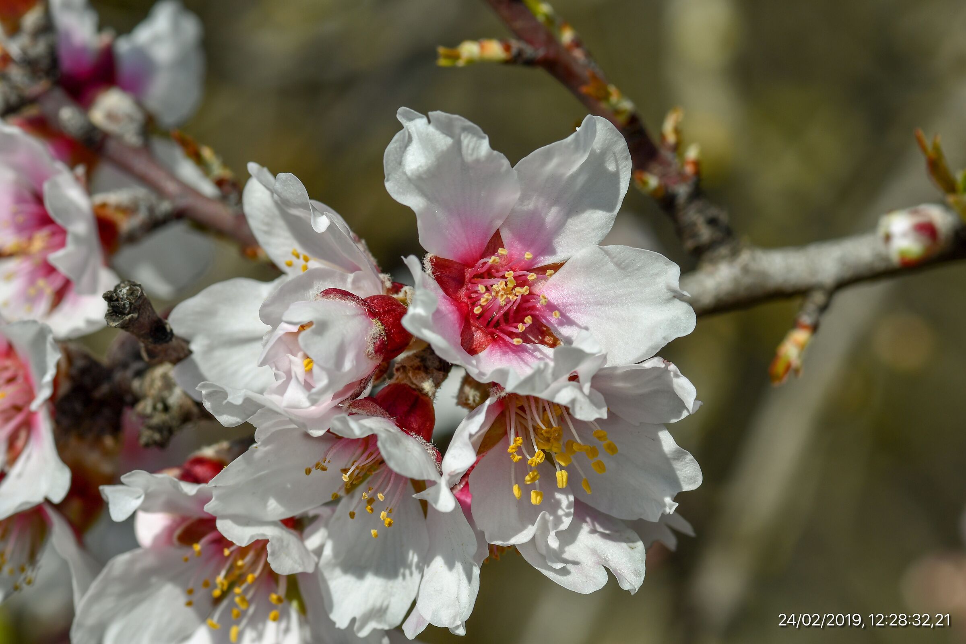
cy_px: 322
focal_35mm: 150
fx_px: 4025
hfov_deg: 13.7
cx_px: 483
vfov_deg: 9.1
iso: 100
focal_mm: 100
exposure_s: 1/400
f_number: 8
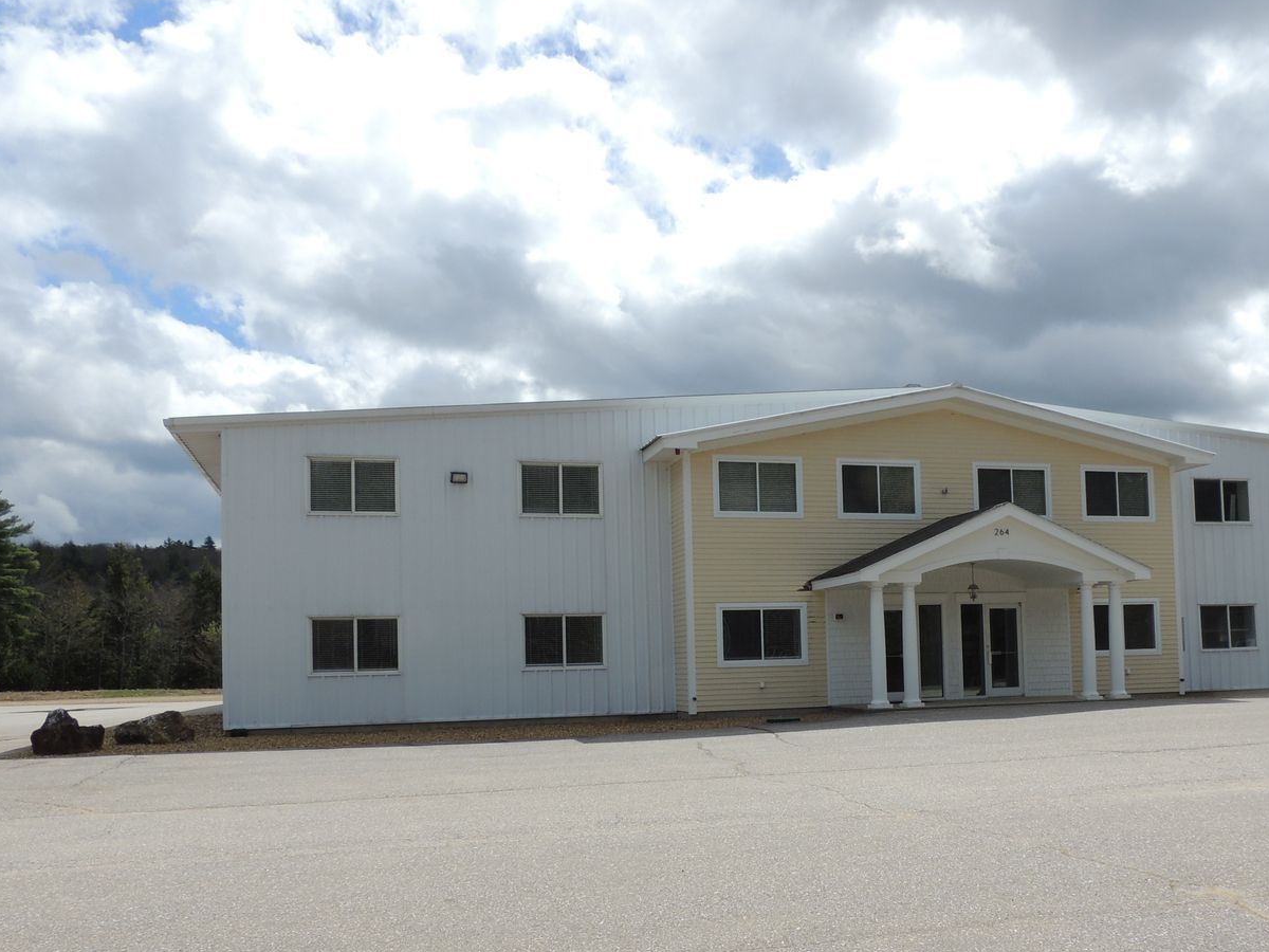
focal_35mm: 32
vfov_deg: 43.7
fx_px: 1173
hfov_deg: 56.5
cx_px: 739
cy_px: 607
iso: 100
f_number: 4.2
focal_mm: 4.3
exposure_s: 1/1250
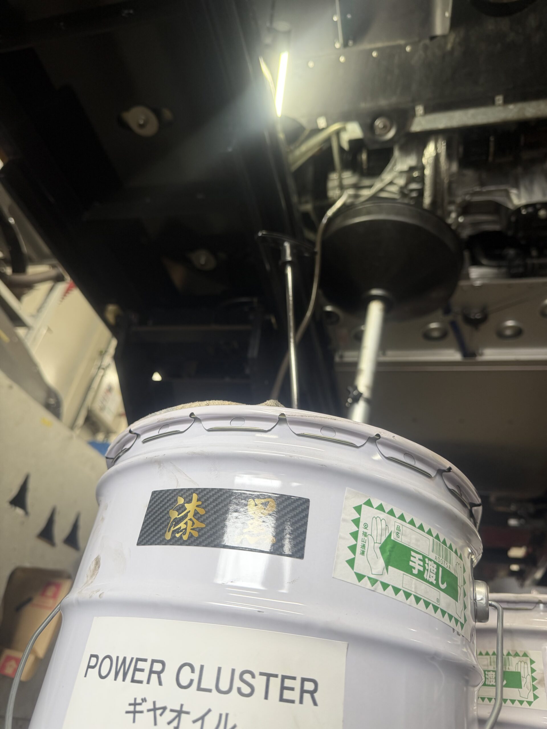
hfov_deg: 56.8
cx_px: 274
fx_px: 506
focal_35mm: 24
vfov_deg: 71.6
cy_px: 364
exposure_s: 1/101
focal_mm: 6.76
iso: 125
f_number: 1.78
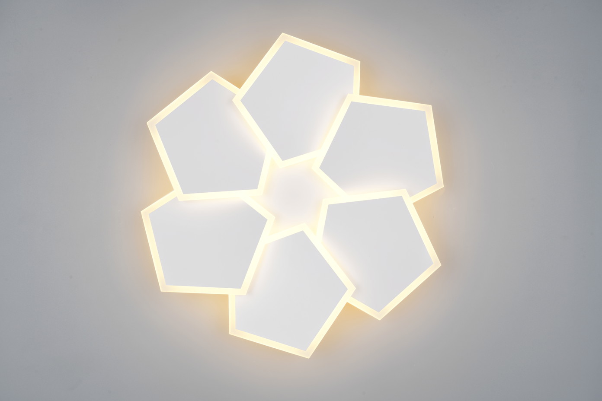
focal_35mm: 50
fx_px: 836
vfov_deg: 27.0
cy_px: 200
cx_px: 301
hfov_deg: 39.6
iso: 100
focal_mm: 50
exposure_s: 1/10
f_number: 13
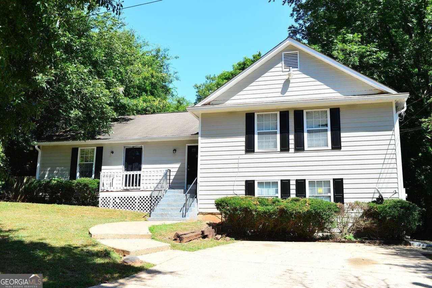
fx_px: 456
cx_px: 216
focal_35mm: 38
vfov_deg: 35.0
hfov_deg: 50.7
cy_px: 144
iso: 800
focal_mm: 38
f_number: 7.1
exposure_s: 1/1000
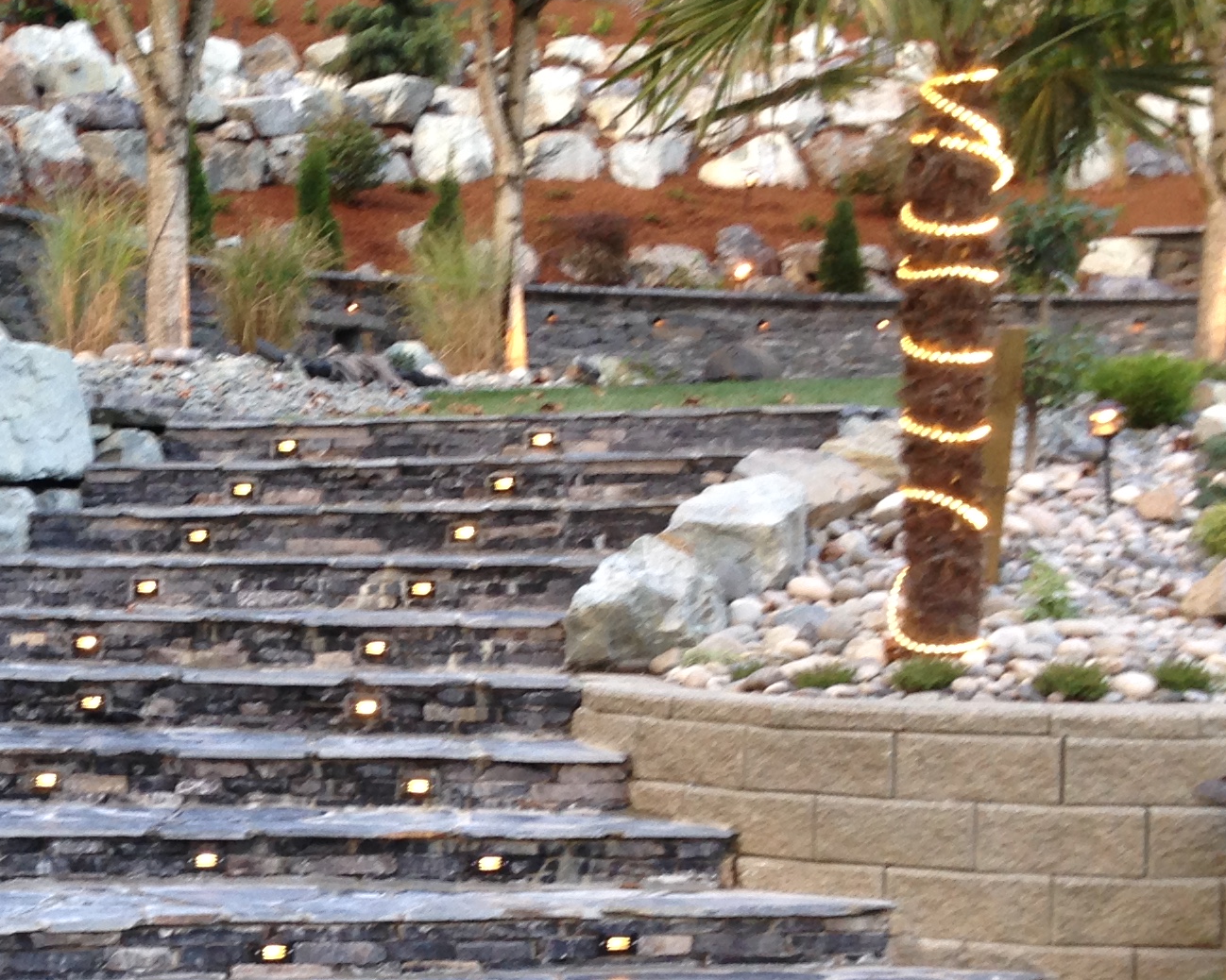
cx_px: 0
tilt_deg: -5.0
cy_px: 719
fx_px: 2939
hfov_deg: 22.6
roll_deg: +0.4
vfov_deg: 18.8
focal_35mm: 81
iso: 50
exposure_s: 1/24
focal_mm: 4.12
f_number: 2.4
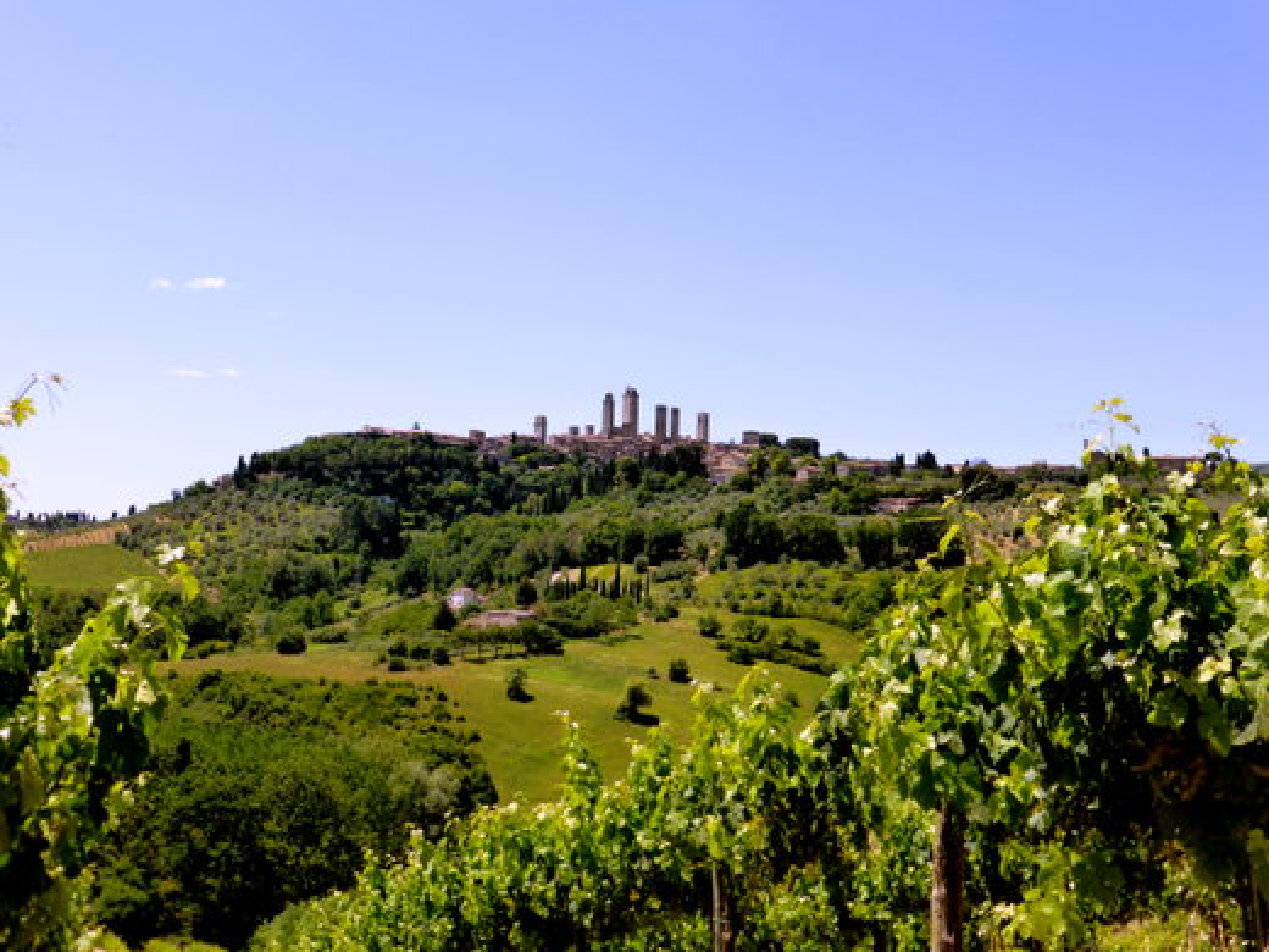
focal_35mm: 41
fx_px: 1503
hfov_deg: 45.8
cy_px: 476
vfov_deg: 35.1
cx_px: 634
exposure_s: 1/1000
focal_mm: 7.4
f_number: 3.9
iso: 160
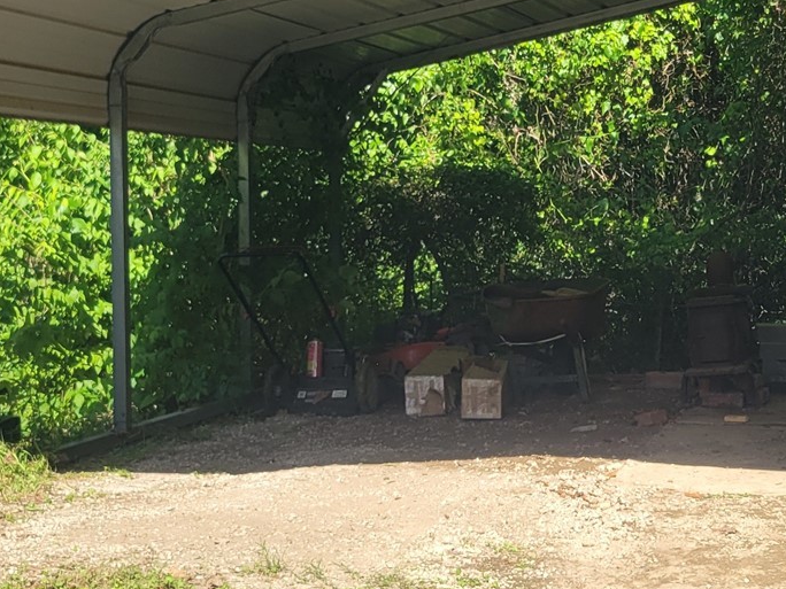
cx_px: 623
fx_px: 1658
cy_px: 129
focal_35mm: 73
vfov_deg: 20.0
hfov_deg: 26.2
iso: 40
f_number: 1.8
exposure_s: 1/1076
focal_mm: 5.4
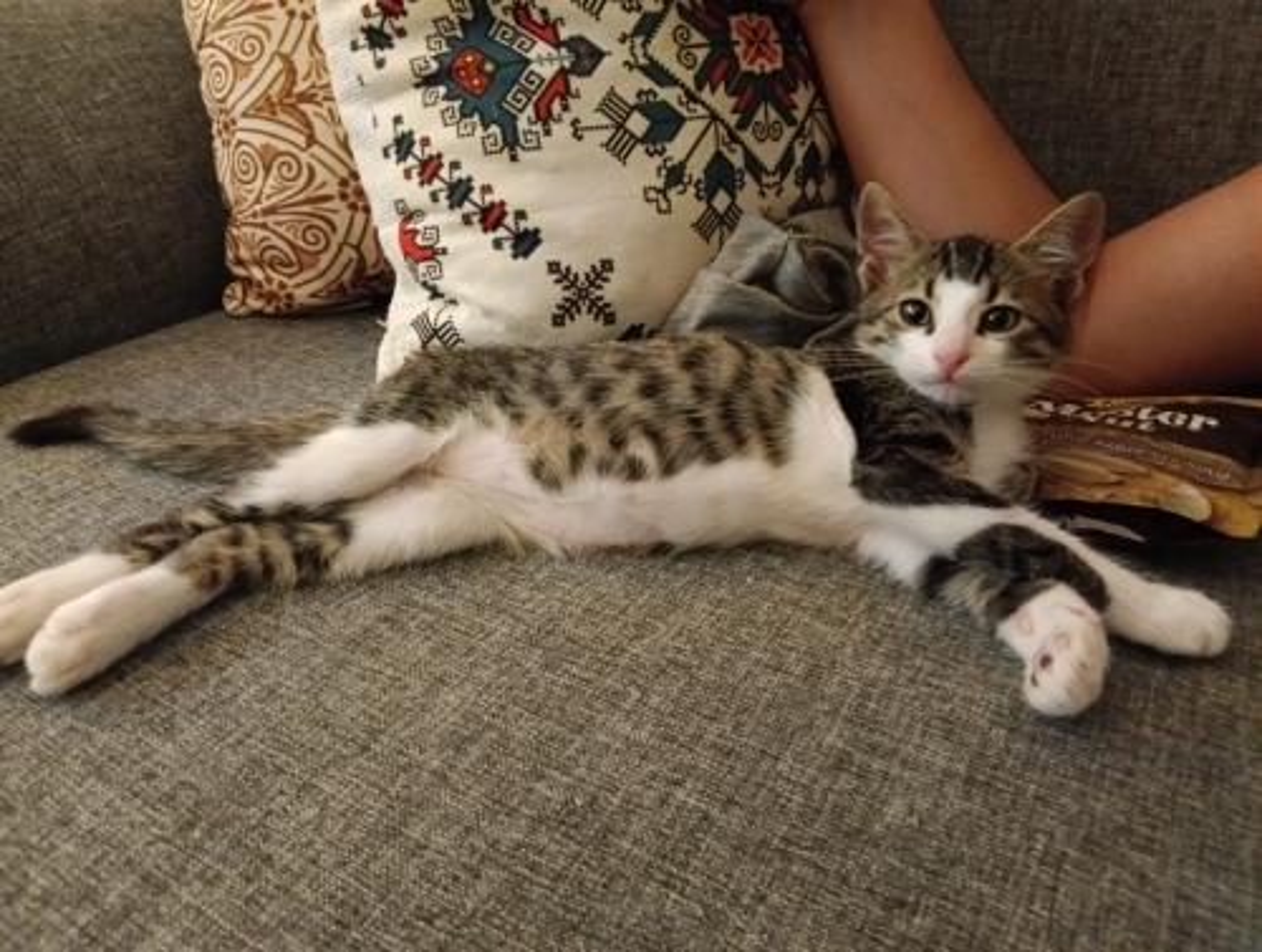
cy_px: 476
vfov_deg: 53.2
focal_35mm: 26
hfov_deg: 67.2
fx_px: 950
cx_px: 631
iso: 3696
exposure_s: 1/16.7
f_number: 1.8
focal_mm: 3.96
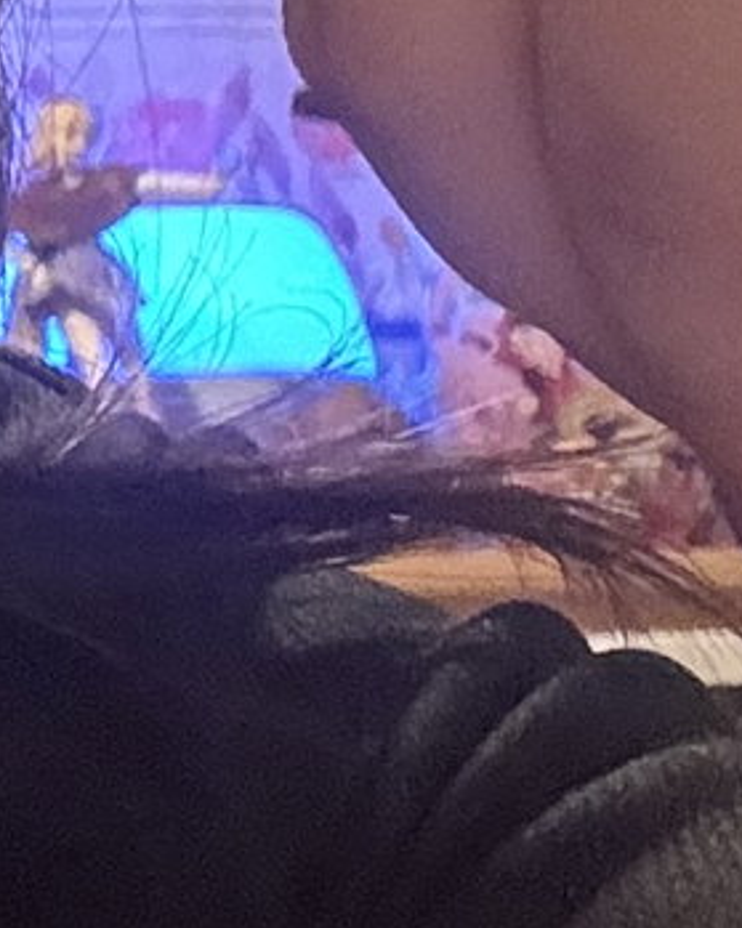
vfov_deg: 10.5
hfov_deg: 7.8
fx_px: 4916
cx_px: -1202
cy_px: -334
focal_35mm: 179
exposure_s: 1/15
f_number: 1.9
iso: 640
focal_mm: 2.69
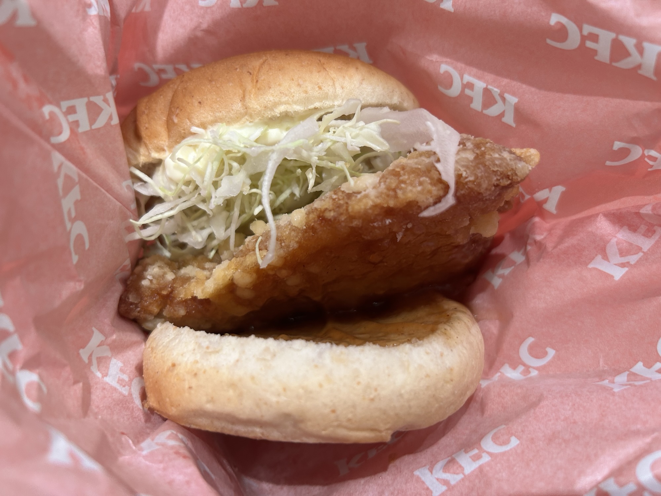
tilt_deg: -45.3
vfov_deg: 53.1
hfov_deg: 67.3
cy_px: 248
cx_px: 330
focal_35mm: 26
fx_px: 496
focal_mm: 5.7
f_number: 1.5
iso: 100
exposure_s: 1/100
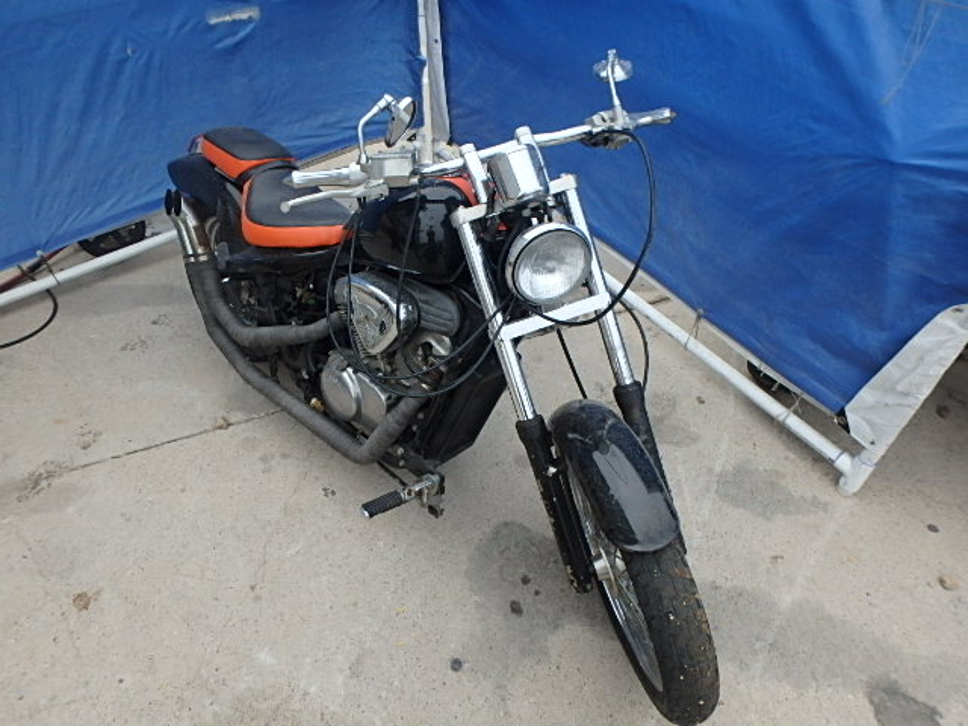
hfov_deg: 79.0
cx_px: 484
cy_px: 363
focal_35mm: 21
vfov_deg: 63.4
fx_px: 587
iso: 200
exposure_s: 1/60
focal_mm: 3.7
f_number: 3.5
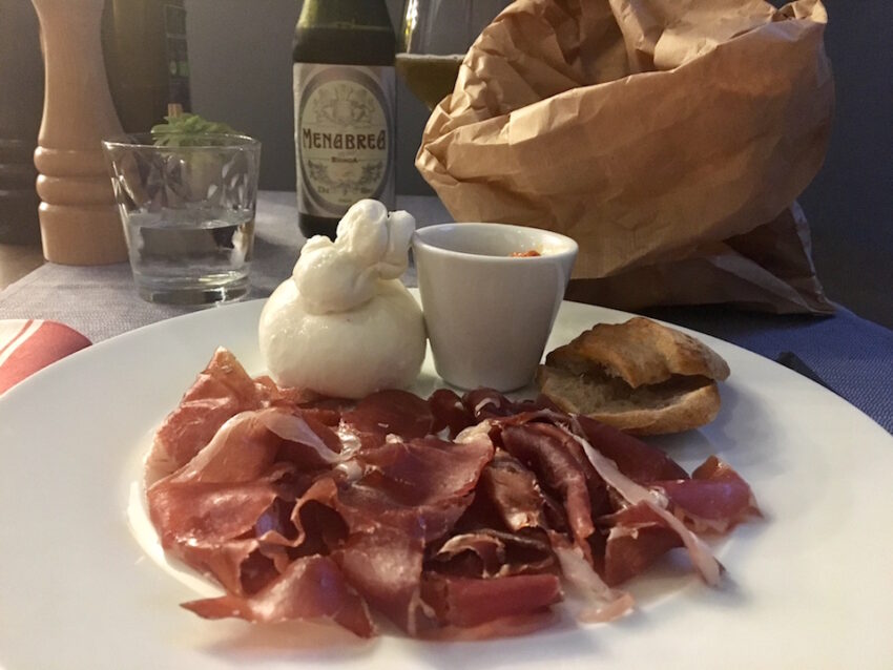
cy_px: 335
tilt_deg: -19.3
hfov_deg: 61.6
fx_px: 748
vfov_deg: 48.2
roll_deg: -2.0
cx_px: 446
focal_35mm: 29
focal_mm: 4.15
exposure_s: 1/17
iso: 320
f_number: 2.2
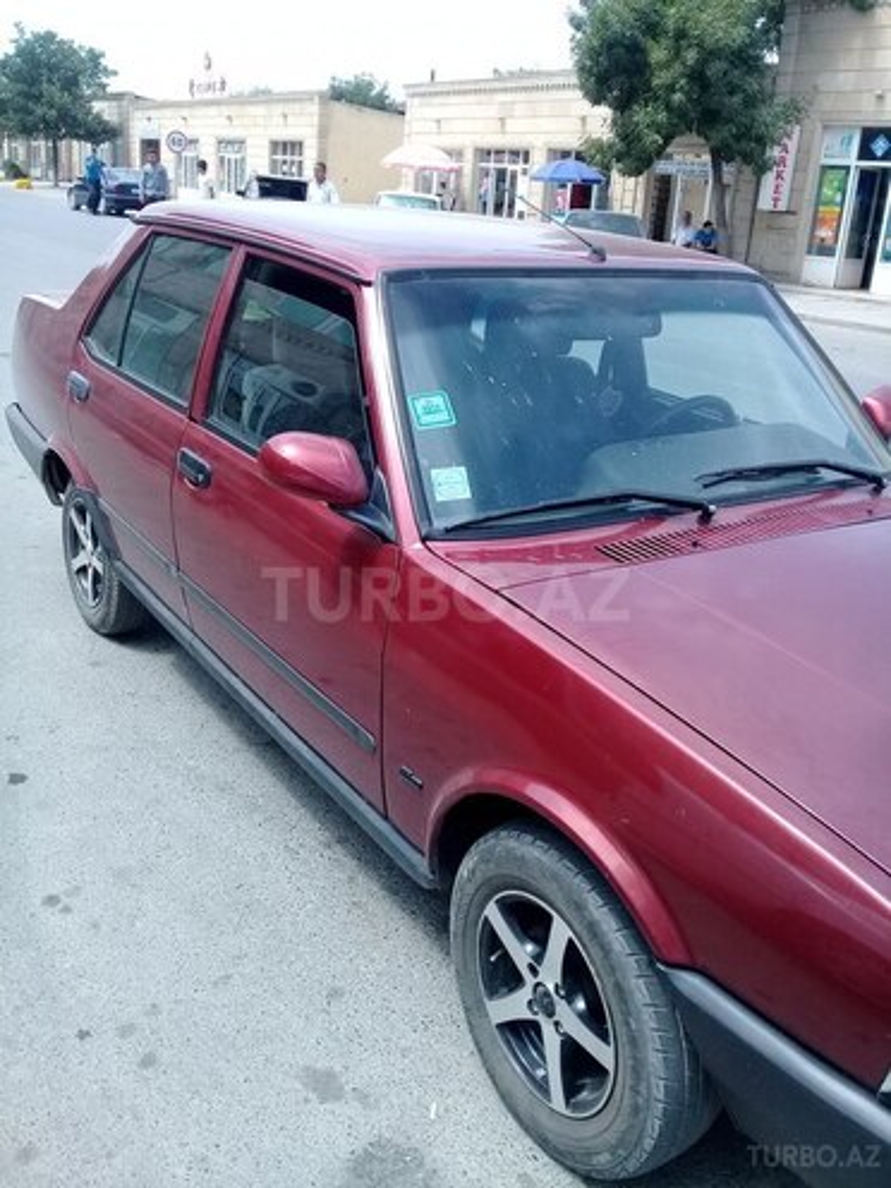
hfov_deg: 45.4
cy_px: 594
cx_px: 446
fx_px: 1064
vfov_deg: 58.4
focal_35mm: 31
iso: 64
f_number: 2.2
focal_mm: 3.3
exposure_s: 1/572
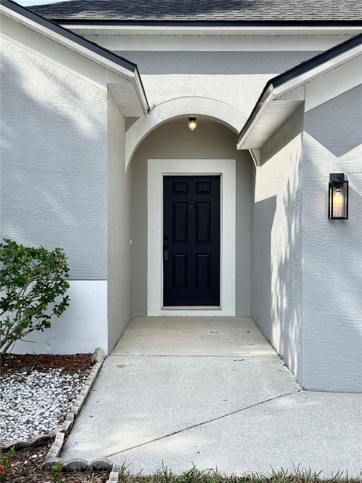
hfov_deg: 30.3
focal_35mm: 48
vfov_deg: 39.7
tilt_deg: -1.3
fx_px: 669
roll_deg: -0.1
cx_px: 181
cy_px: 242
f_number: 1.78
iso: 80
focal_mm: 6.76
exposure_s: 1/3226
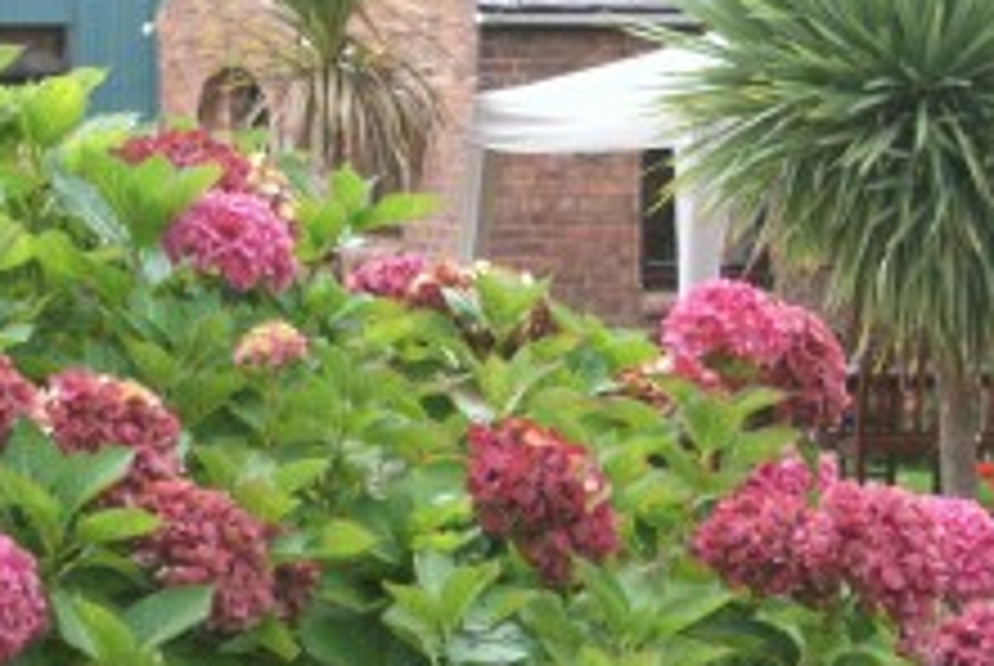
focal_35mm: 174
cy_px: 83
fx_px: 4811
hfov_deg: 11.8
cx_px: 495
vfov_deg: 7.9
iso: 160
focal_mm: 50
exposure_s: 1/80
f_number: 5.6
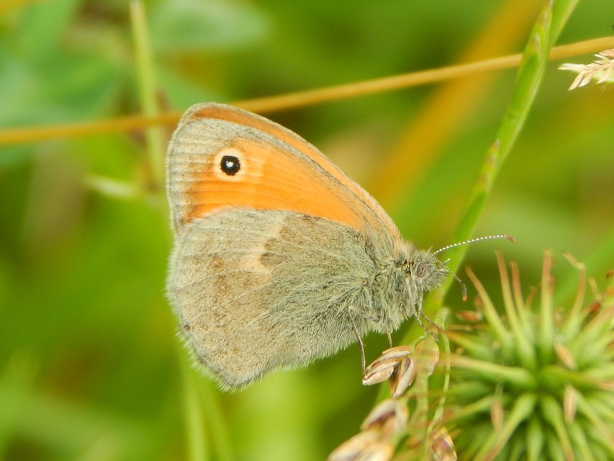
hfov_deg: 6.3
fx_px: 5588
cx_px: 307
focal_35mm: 315
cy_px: 230
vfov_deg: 4.7
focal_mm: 56.5
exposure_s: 1/60
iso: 140
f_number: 5.7
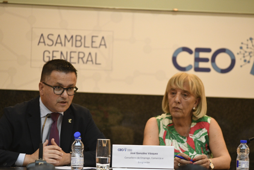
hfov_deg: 8.1
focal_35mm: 255
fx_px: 1799
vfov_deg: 5.4
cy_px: 85
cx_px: 127
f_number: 2.8
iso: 2500
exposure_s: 1/125
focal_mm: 170
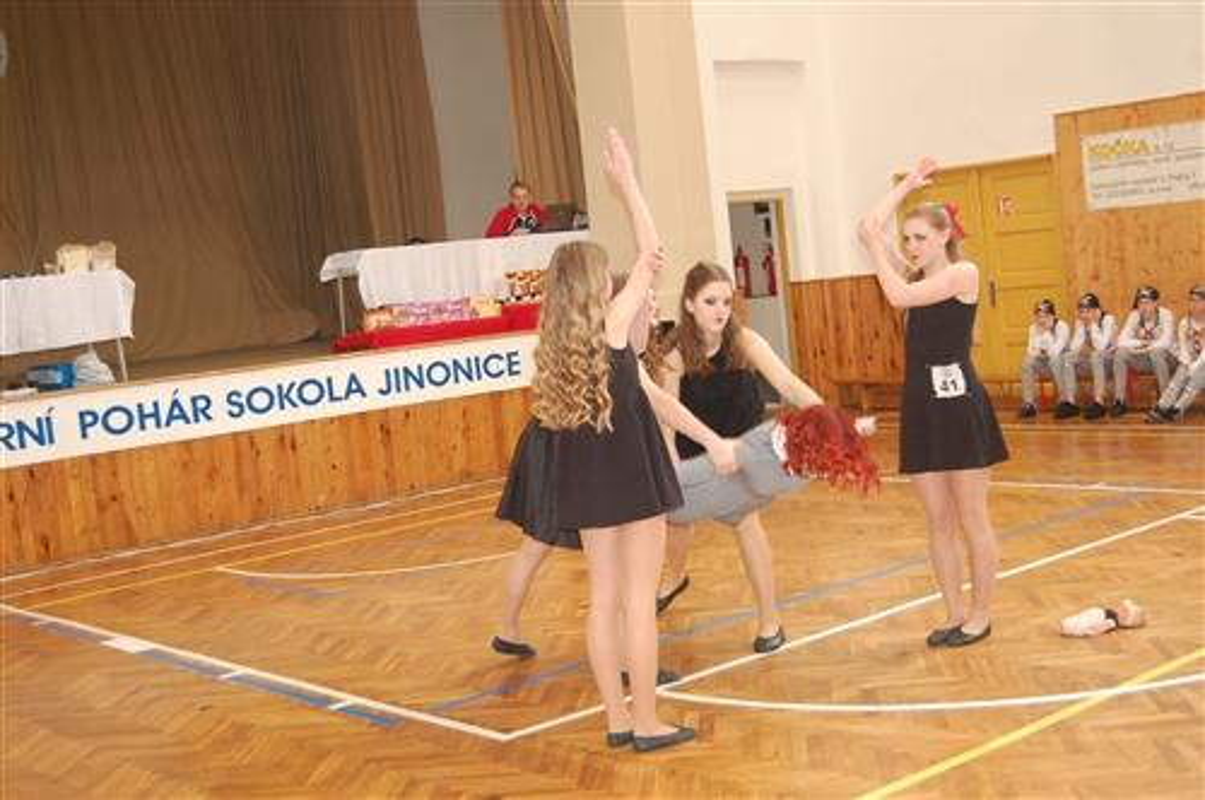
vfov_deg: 28.0
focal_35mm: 48
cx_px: 602
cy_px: 400
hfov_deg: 41.2
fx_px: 1605
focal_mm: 32
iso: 1000
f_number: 4.5
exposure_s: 1/60
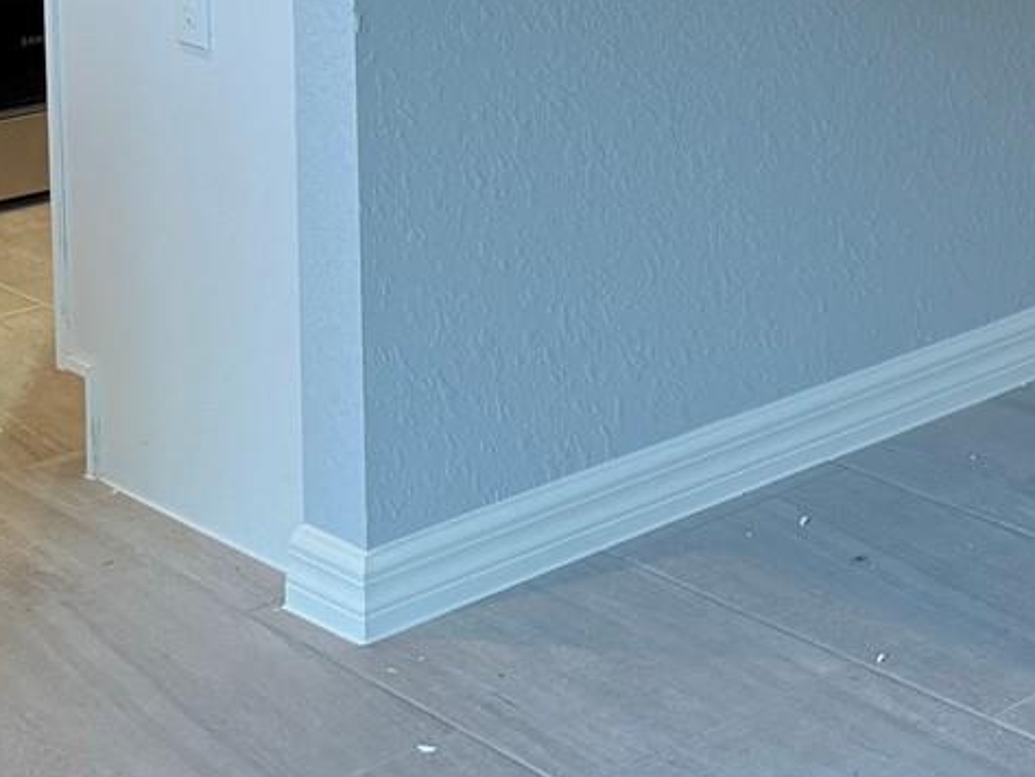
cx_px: 1563
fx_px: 2423
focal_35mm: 81
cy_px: -404
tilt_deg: -2.3
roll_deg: +0.3
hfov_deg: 20.5
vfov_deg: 16.5
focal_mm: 6.76
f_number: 1.78
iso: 200
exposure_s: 1/225
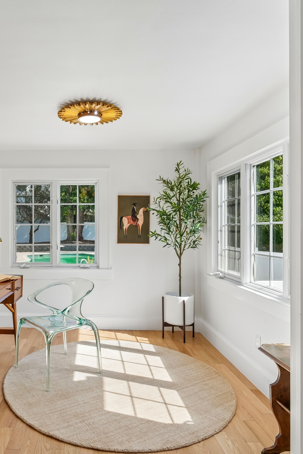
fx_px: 316
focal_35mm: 25
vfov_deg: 71.5
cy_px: 234
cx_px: 85
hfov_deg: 49.7
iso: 400
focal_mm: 16
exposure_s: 1/125
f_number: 8
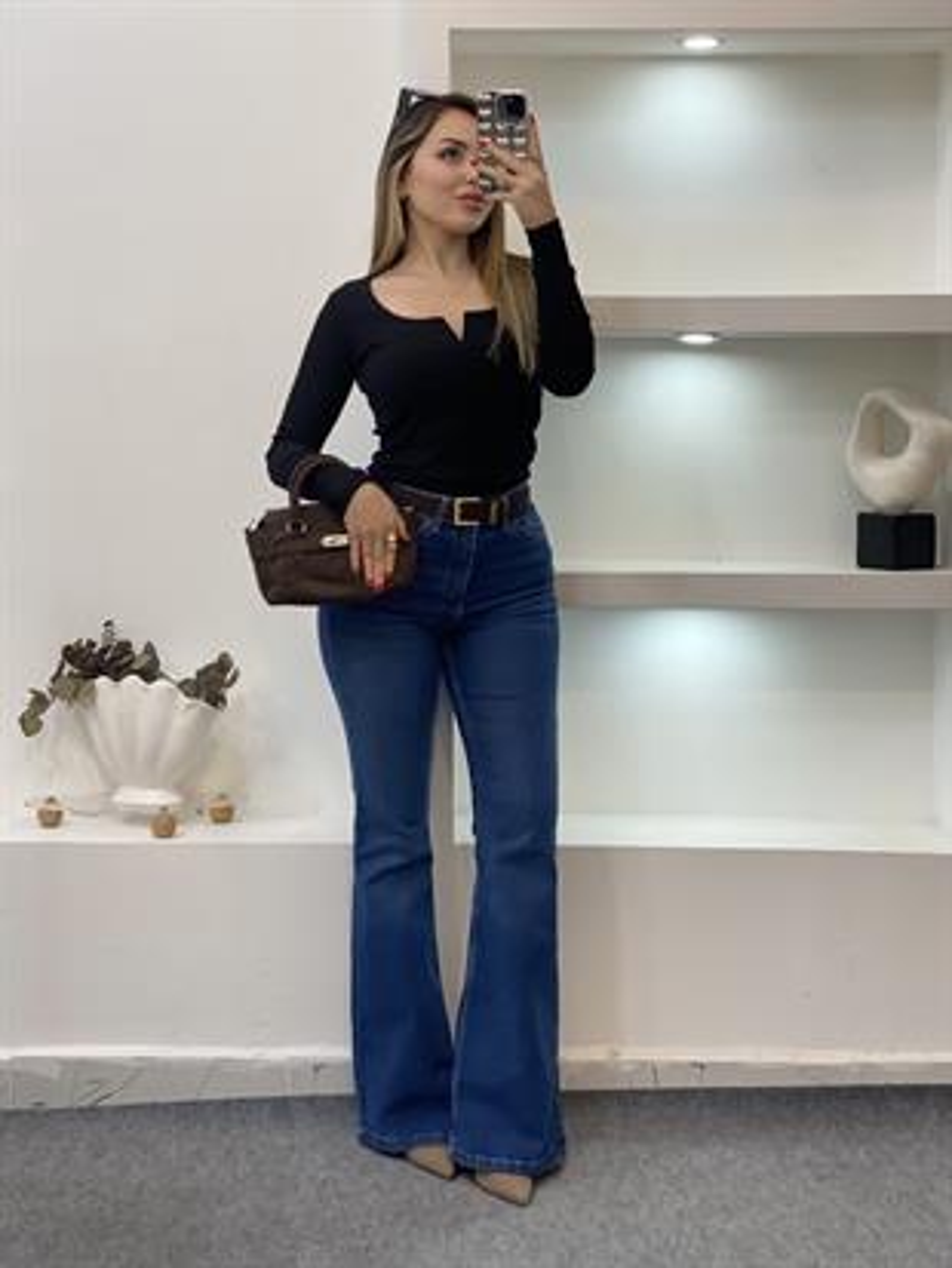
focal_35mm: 52
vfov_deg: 36.8
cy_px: 634
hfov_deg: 28.0
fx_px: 1906
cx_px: 476
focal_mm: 6
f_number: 2
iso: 80
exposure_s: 1/100
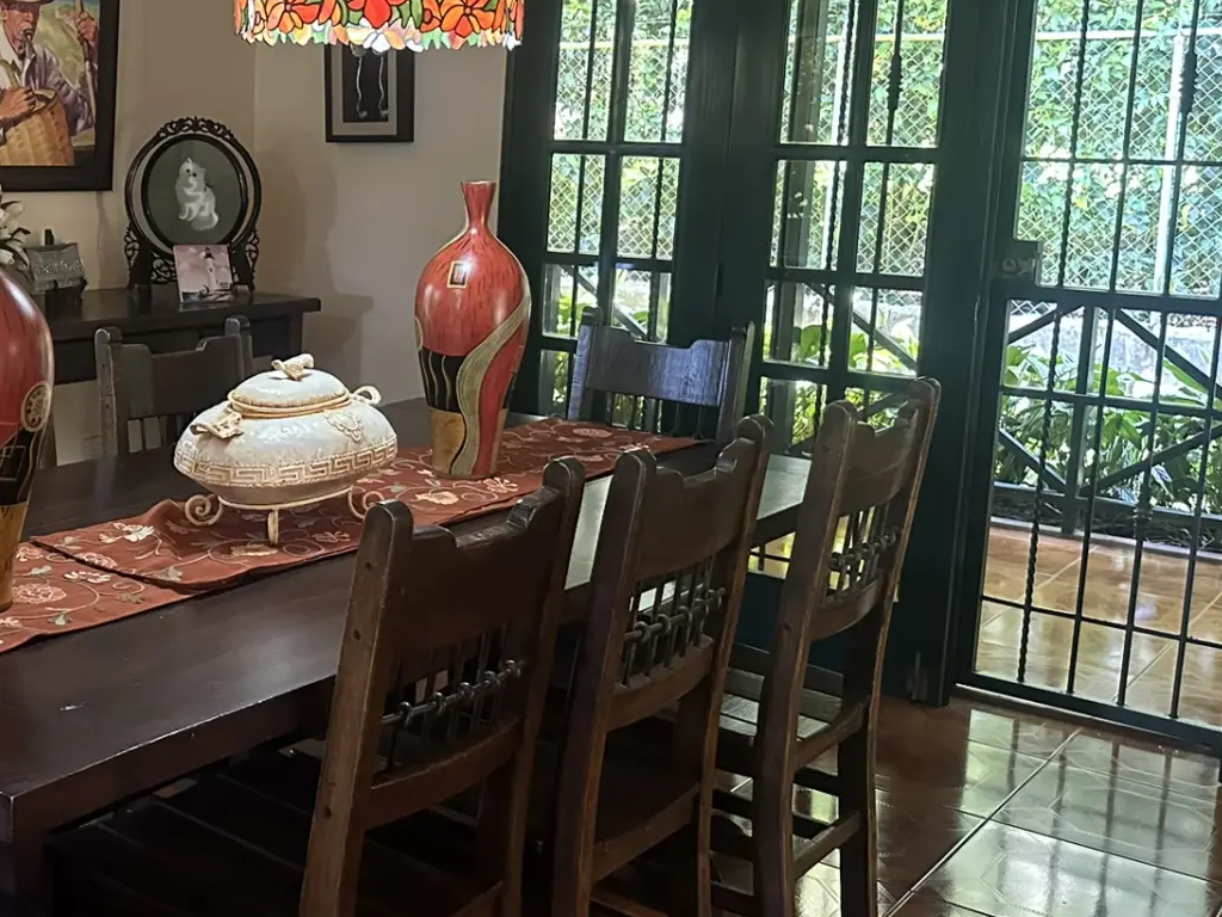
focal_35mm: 45
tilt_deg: -8.1
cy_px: 379
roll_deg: -2.6
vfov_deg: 32.1
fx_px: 1589
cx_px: 265
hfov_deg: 40.5
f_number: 1.78
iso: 800
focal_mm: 6.86
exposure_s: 1/60
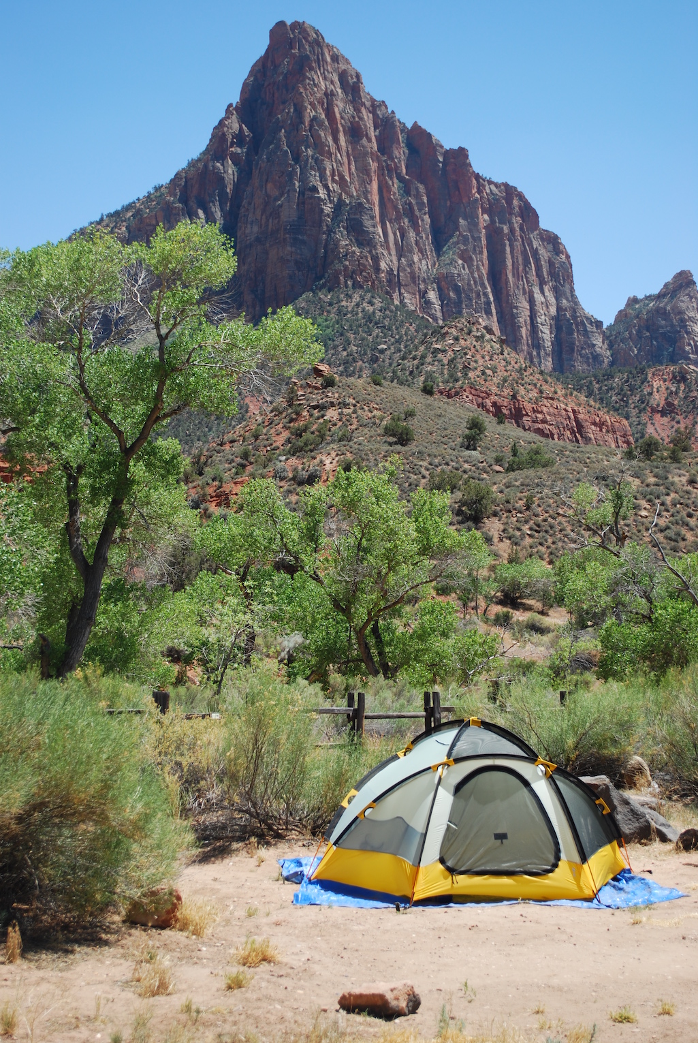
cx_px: 349
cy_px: 522
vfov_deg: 36.8
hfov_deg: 25.1
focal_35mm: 54
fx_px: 1566
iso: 100
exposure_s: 1/320
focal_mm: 36
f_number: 5.3
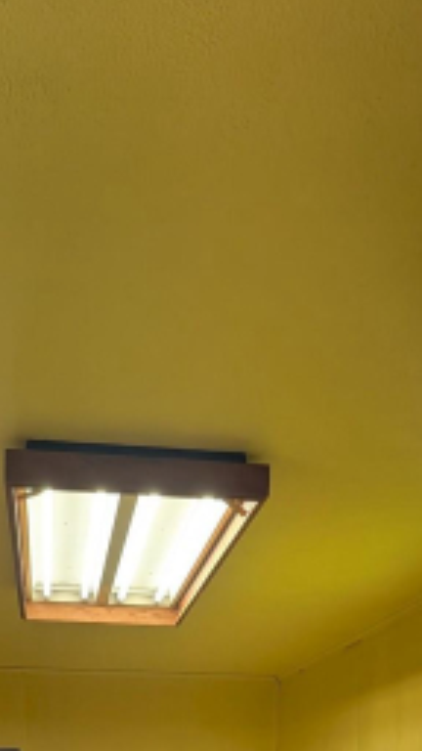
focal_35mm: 34
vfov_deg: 42.7
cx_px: 108
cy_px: 860
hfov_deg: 34.0
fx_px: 676
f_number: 1.7
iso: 61
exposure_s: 1/154
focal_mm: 2.02
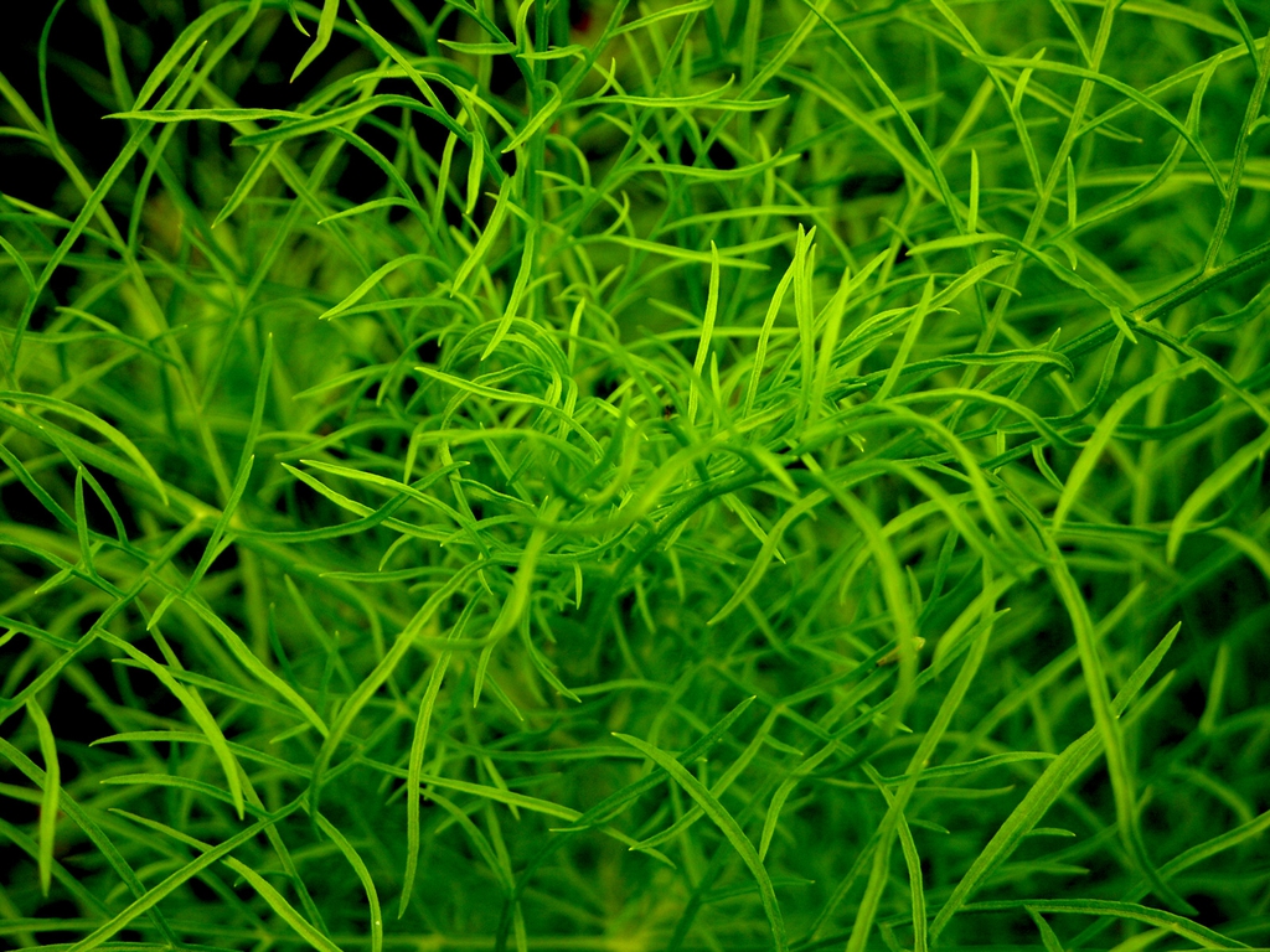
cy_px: 476
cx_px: 635
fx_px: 4036
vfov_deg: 13.5
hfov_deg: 17.9
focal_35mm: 110
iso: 50
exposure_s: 1/87.5
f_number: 3.7
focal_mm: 27.3
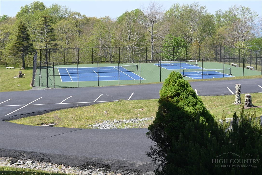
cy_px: 88
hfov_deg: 27.0
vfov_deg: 18.2
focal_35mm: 75
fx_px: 546
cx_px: 131
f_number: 6.3
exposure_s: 1/250
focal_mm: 50
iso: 110
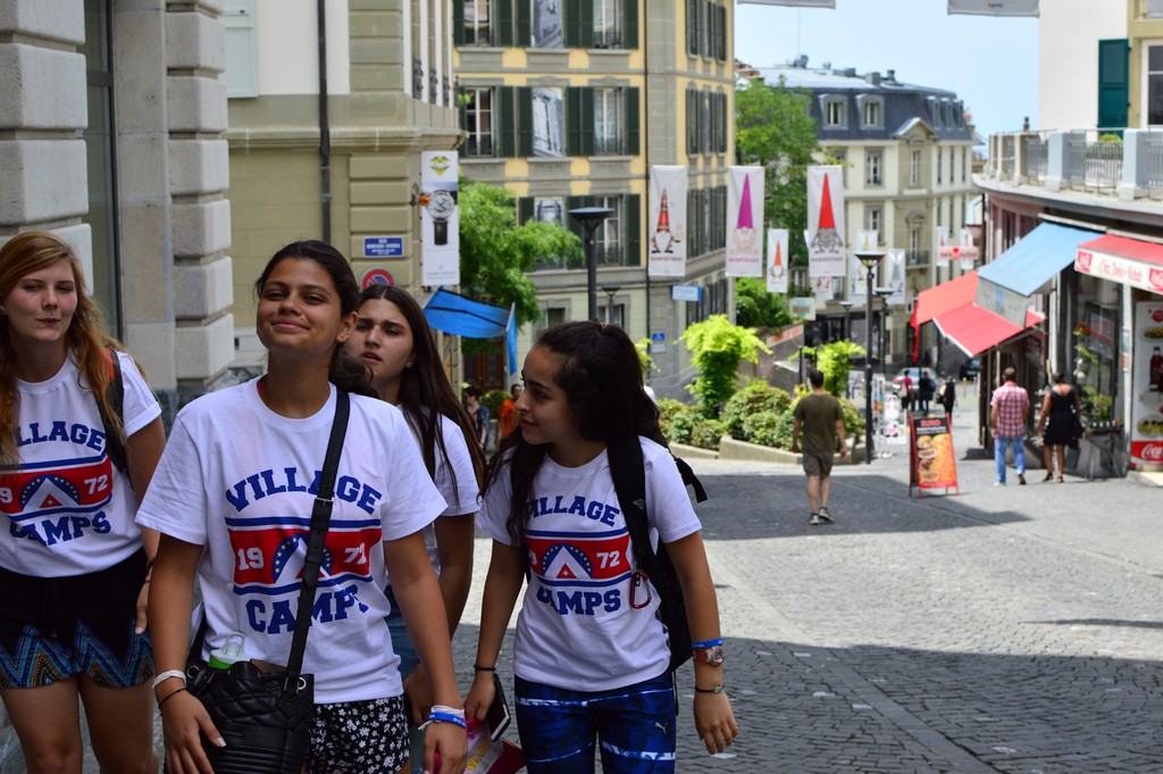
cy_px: 387
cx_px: 582
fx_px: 1695
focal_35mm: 52
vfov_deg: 25.7
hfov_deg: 37.9
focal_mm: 35
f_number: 5
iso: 100
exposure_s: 1/400
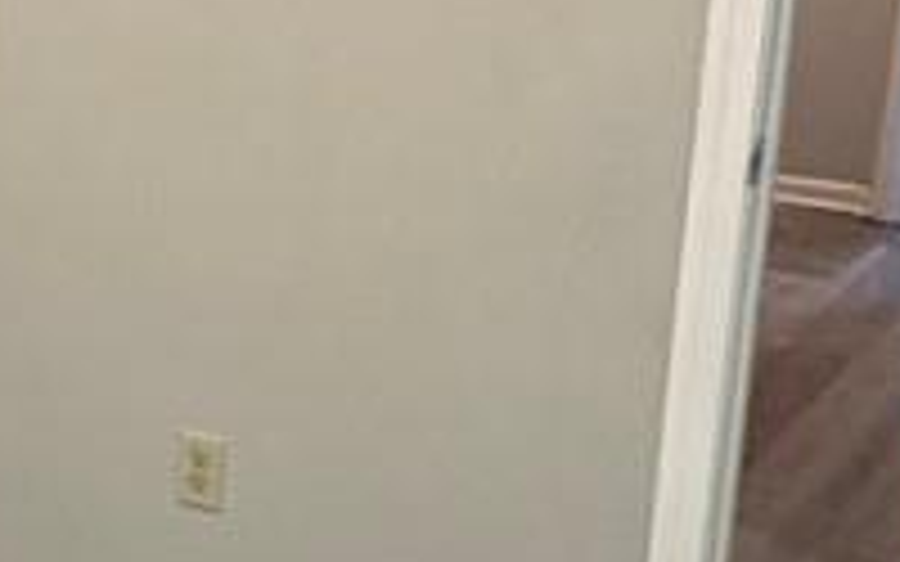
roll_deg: +0.2
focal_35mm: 76
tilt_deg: -8.7
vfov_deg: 17.1
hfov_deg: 22.7
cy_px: 180
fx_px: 1864
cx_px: -410
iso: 500
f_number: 2.2
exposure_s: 1/60
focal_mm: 2.22
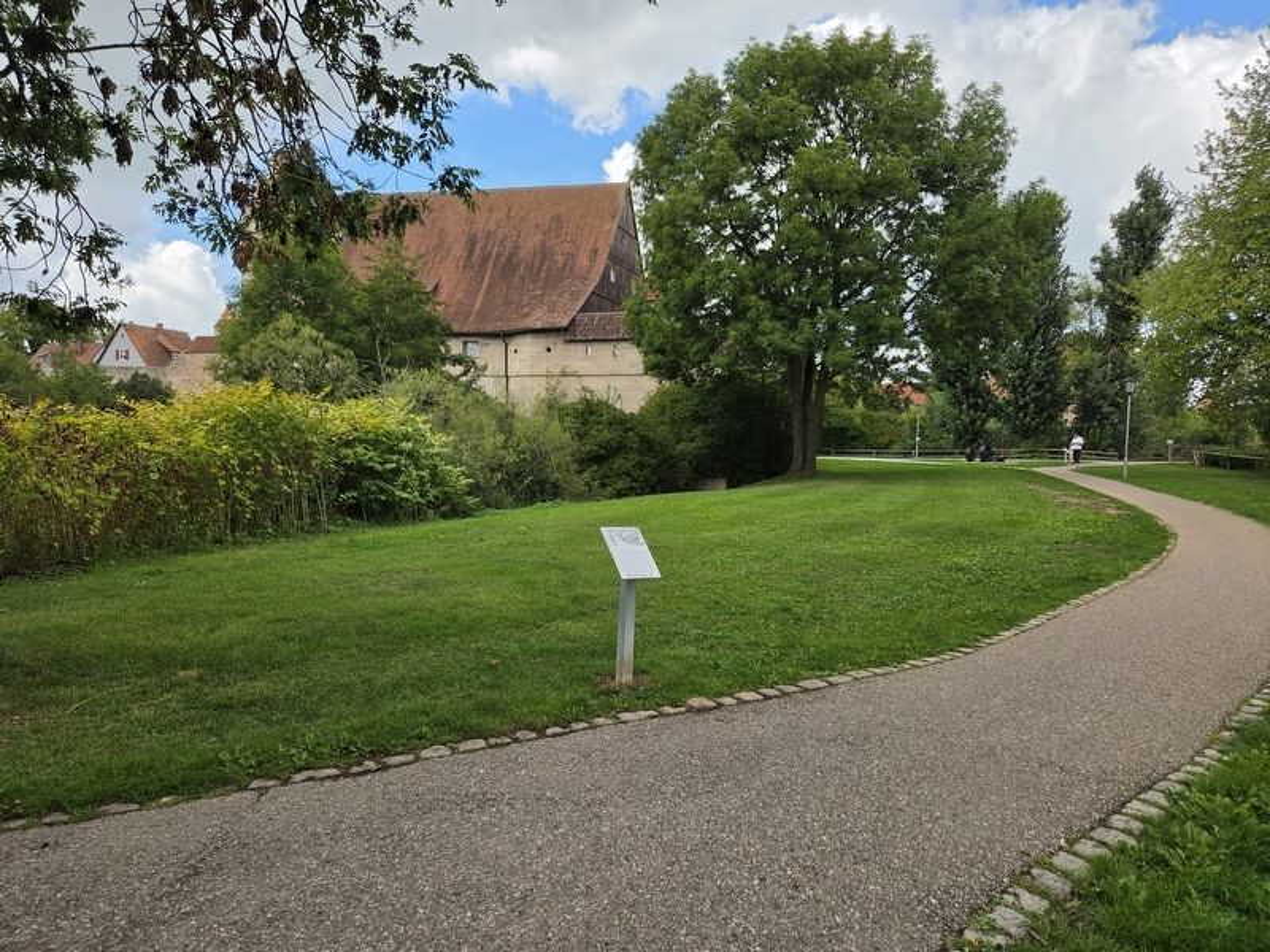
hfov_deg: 73.9
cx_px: 635
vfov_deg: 58.9
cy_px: 476
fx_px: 844
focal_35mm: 23
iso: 80
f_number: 1.8
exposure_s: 1/2866
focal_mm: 5.4
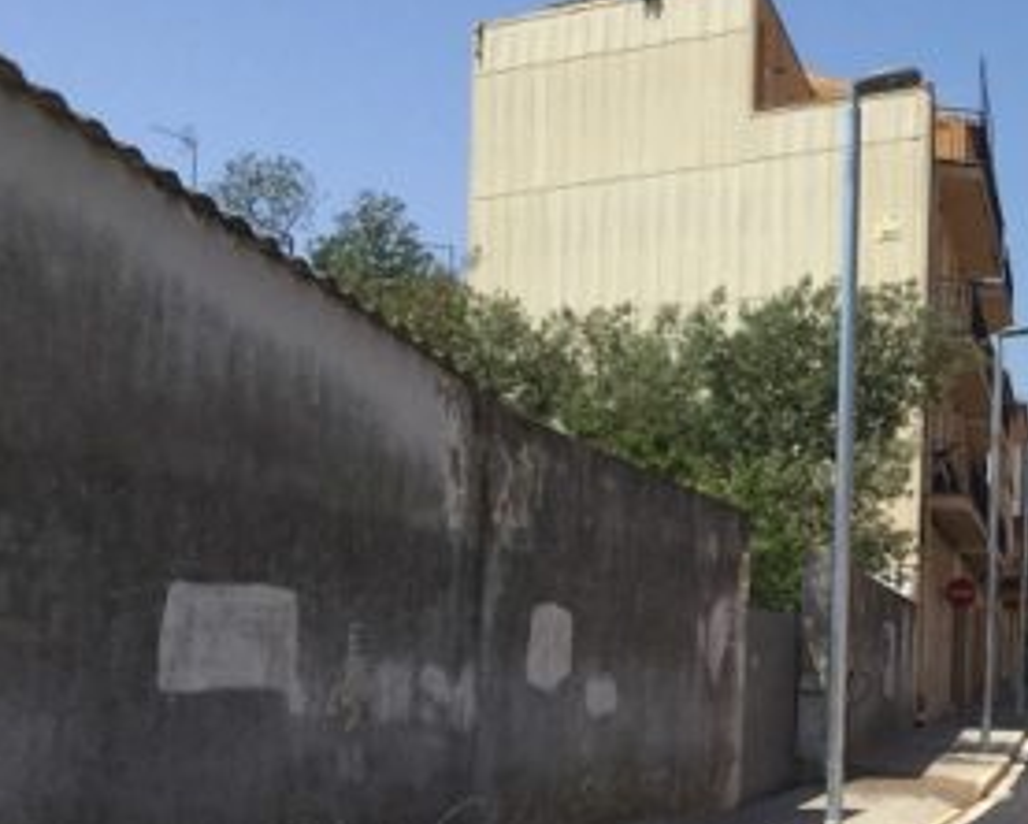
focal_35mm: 76
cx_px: 1254
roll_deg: -4.1
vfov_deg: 19.8
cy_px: 750
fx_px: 2314
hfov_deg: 22.9
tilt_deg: -2.8
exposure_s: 1/1538
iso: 25
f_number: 2.4
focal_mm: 3.3
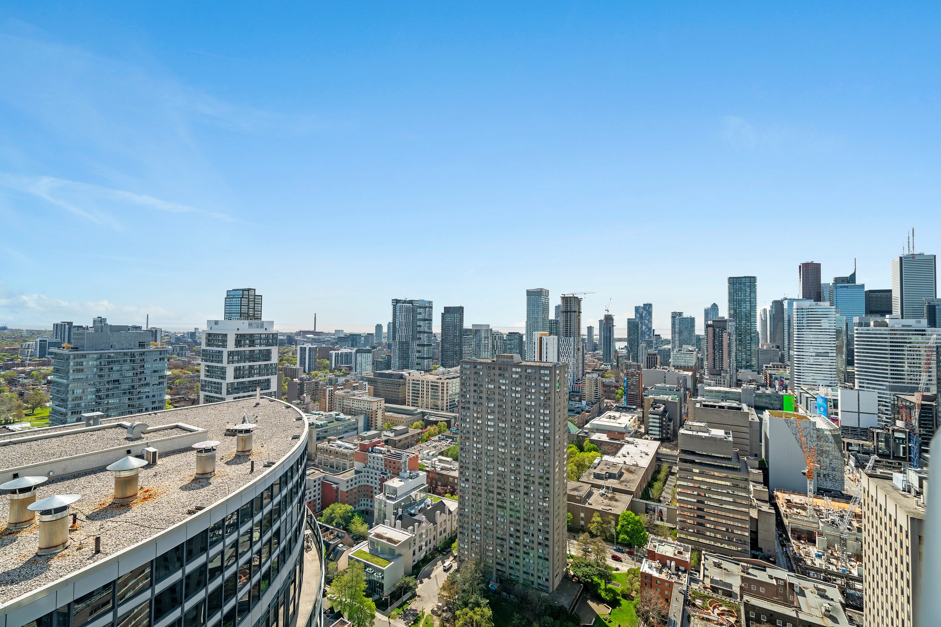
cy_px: 314
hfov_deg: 96.7
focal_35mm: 16
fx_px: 418
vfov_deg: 73.7
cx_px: 470
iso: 100
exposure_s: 1/100
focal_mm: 16
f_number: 8
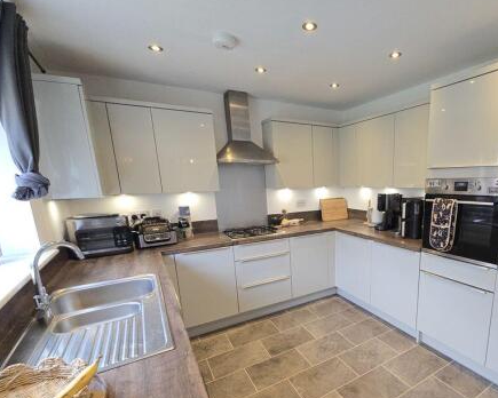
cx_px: 330
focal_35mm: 17
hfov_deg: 86.6
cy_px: 242
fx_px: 251
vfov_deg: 76.0
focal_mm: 2.2
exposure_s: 1/50
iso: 80
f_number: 2.2
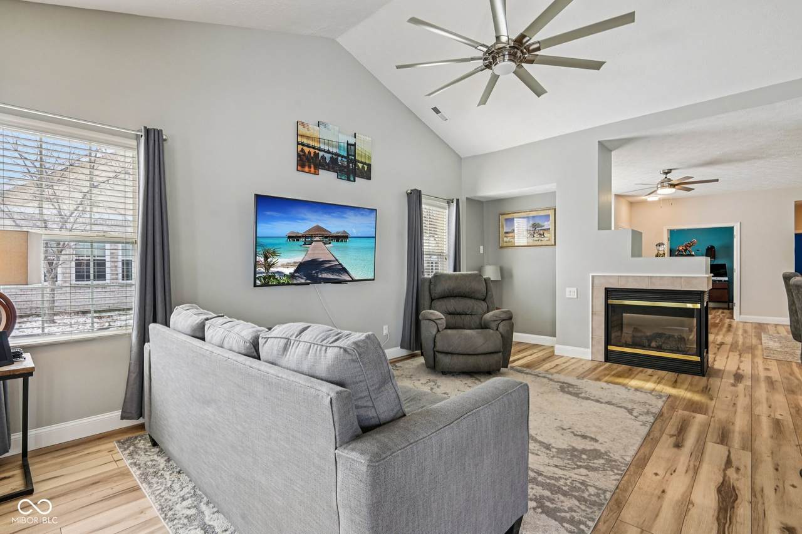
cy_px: 267
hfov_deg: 96.7
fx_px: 356
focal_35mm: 16
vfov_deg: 73.7
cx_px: 401
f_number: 8
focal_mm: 16
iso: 360
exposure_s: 1/15
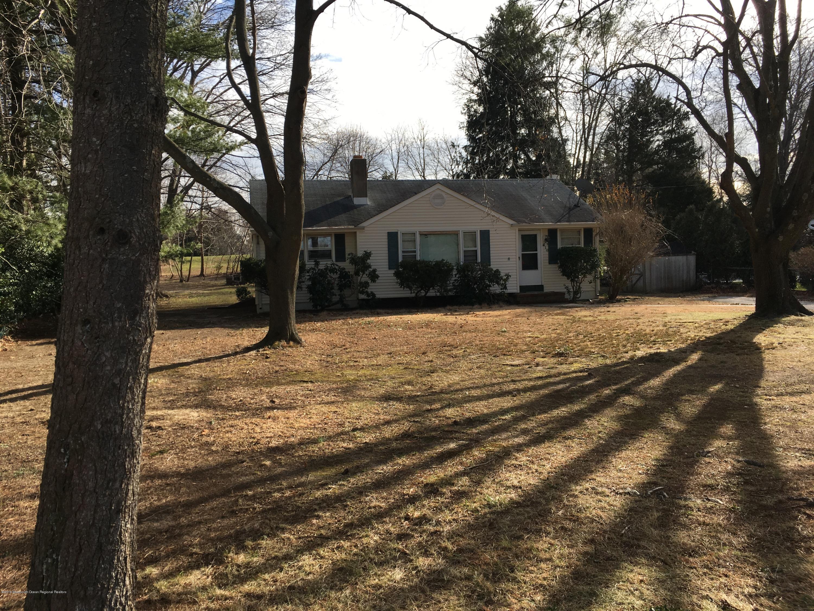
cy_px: 306
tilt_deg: -3.2
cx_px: 407
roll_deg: +1.5
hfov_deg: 61.7
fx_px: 682
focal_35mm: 29
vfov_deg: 48.2
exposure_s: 1/938
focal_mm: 4.15
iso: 25
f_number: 2.2
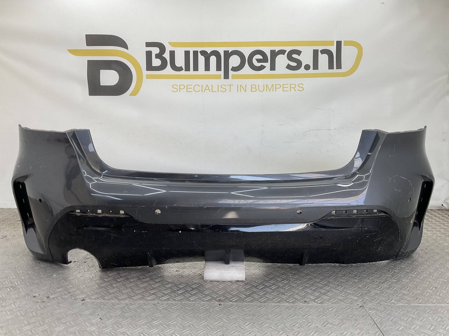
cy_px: 168
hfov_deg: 61.7
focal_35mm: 29
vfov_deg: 48.2
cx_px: 224
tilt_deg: -11.9
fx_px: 376
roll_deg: -0.7
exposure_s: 1/132
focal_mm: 3
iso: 16
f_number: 1.8
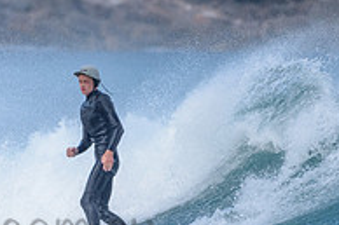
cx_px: 31
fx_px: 17217
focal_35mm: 1830
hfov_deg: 1.1
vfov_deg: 0.8
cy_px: 147
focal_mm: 500
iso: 360
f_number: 5.6
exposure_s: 1/2000
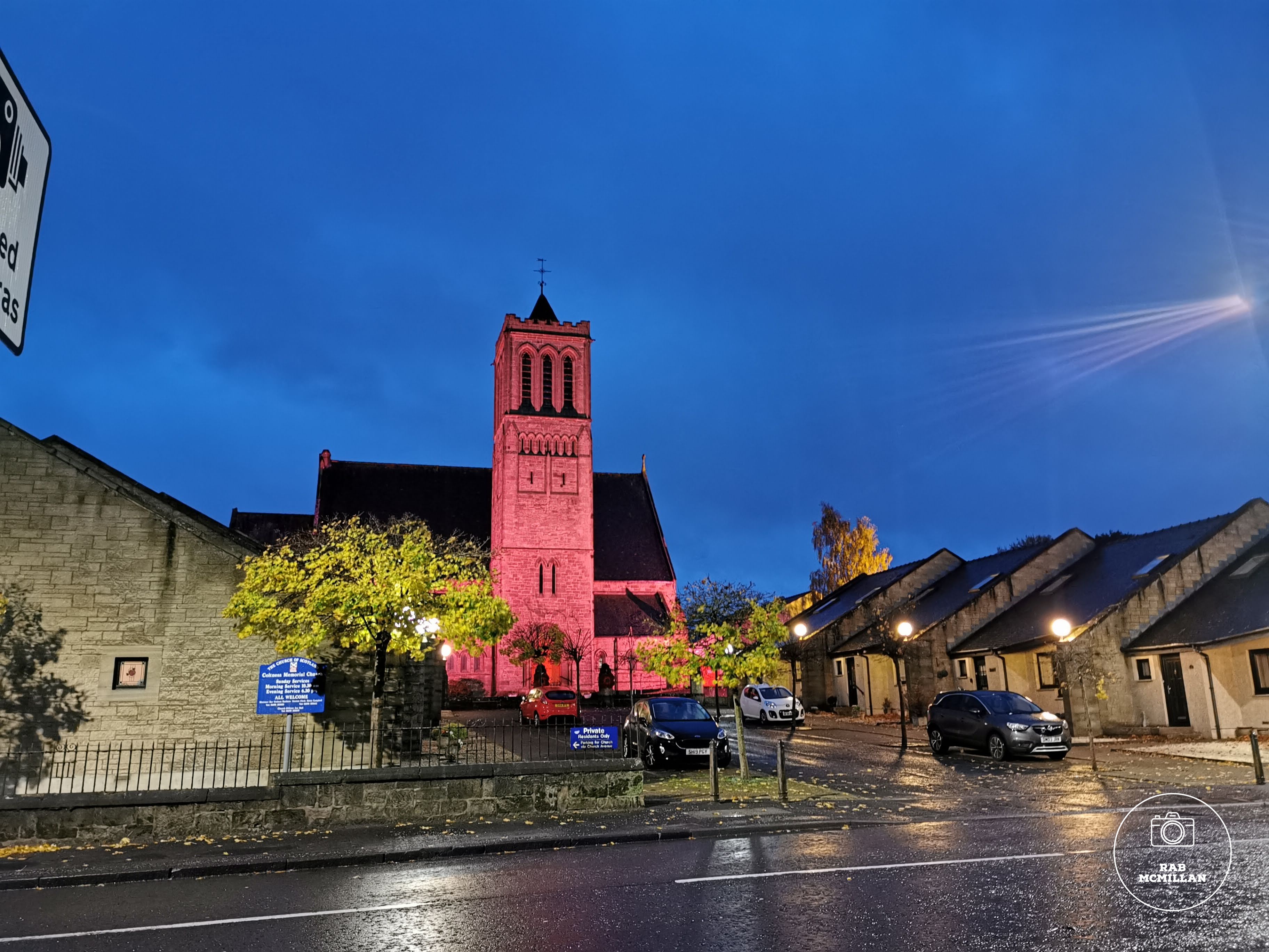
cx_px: 634
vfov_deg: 51.4
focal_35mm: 27
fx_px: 990
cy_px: 476
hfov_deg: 65.3
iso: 1000
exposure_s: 4
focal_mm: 5.56
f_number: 1.6
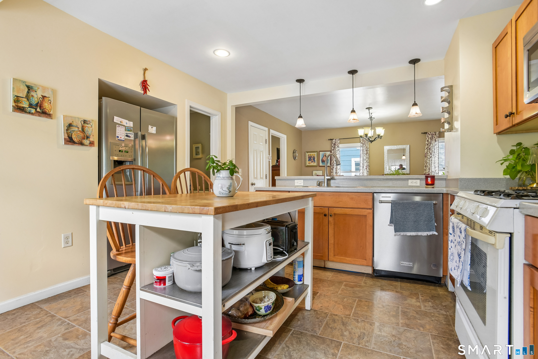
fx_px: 254
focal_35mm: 17
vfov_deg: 70.4
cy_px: 180
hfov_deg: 93.3
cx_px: 269
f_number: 11
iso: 400
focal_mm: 17
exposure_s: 1/15
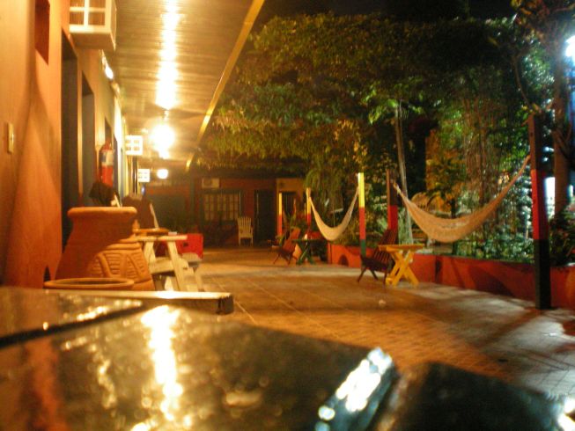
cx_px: 288
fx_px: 631
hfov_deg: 49.0
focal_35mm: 38
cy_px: 216
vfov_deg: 37.7
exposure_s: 2
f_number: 3.1
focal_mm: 6.3
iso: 400
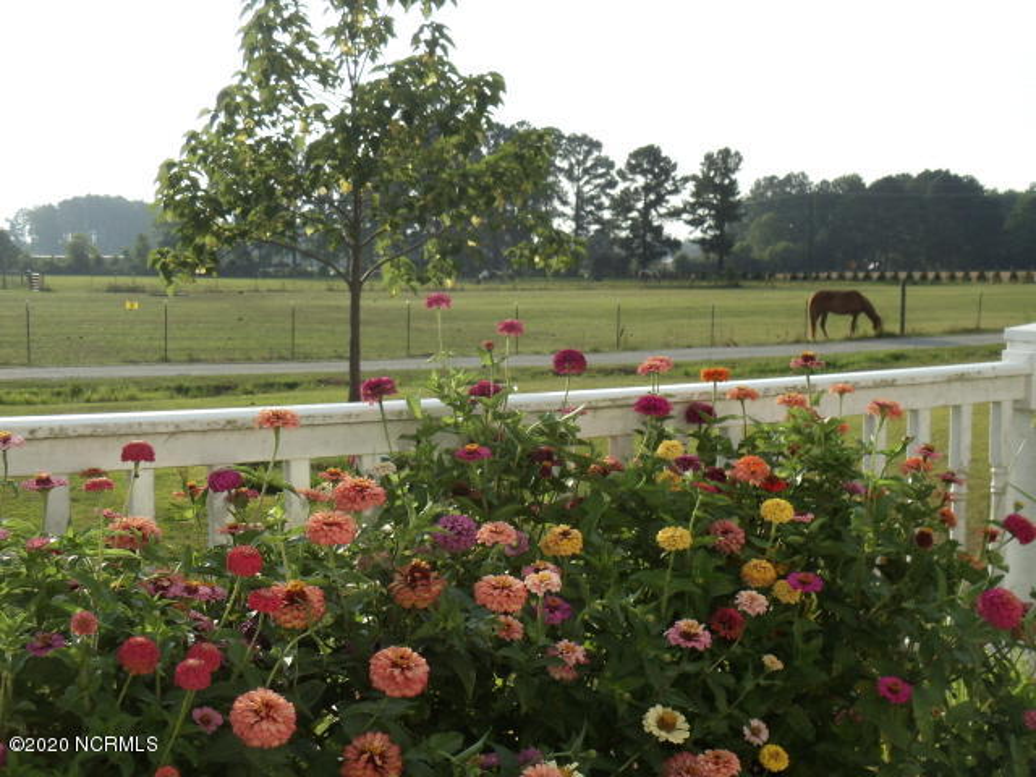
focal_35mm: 61
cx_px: 518
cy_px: 388
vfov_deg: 24.0
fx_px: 1826
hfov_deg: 31.7
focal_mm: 8.3
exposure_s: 1/500
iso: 100
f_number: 4.1
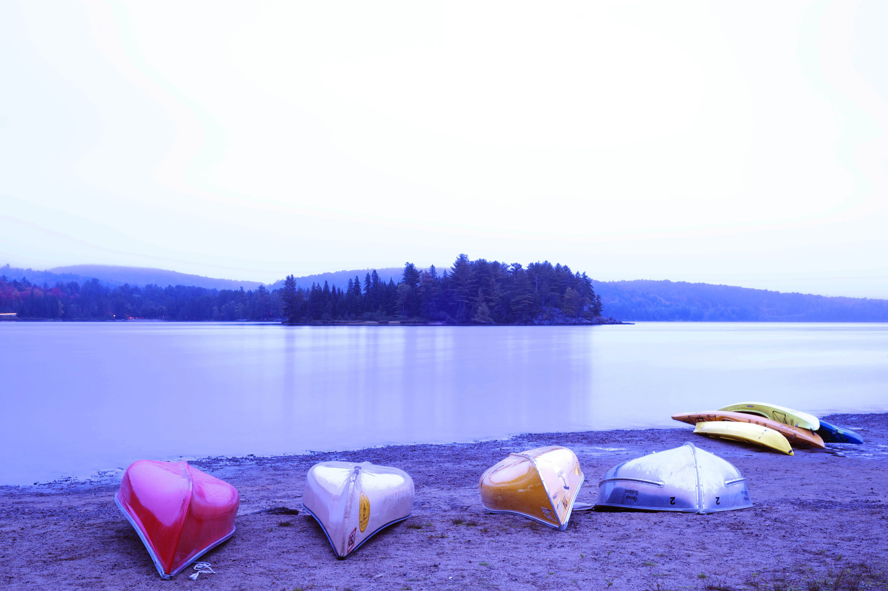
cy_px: 296
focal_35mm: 50
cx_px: 444
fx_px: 1233
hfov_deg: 39.6
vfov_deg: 27.0
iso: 200
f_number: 16
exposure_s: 298
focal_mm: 50
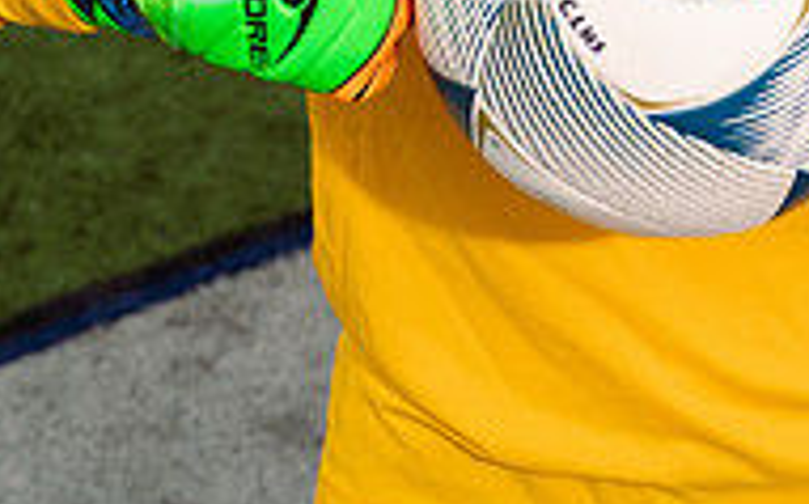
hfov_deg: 24.3
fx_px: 1850
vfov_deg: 13.7
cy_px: -424
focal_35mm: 84
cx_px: 631
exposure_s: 1/250
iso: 50
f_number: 5
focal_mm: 35
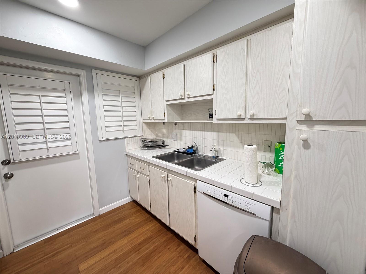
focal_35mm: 14
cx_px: 183
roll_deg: +1.4
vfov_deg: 85.7
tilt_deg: -7.0
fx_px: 148
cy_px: 137
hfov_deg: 102.1
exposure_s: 1/60
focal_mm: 2.22
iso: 320
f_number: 2.2
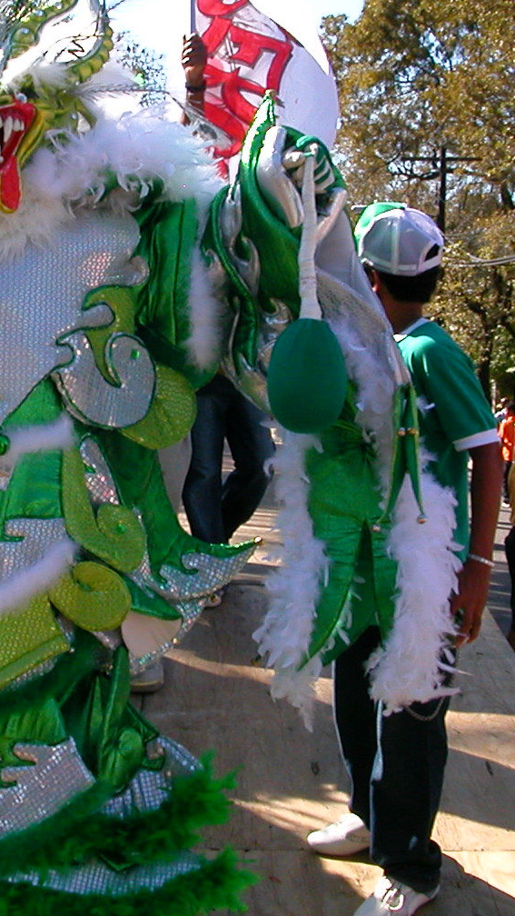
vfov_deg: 32.8
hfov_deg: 18.6
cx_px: 97
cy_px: 383
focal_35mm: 64
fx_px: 1554
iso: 100
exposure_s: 1/316
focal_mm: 5.6
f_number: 4.5
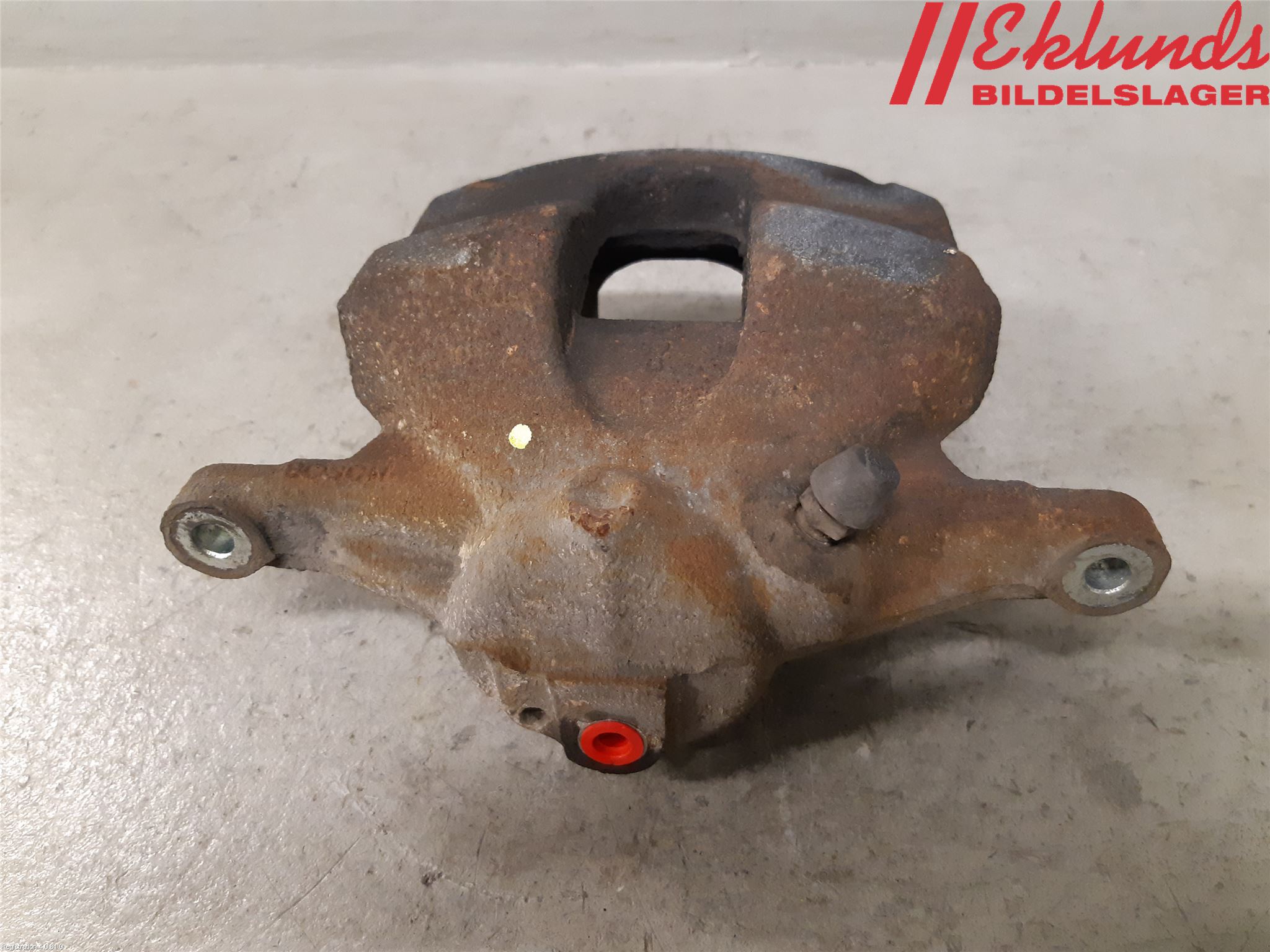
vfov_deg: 53.1
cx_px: 635
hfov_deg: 67.3
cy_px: 476
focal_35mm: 26
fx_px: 954
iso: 320
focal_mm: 3.93
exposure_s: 1/50
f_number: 1.7
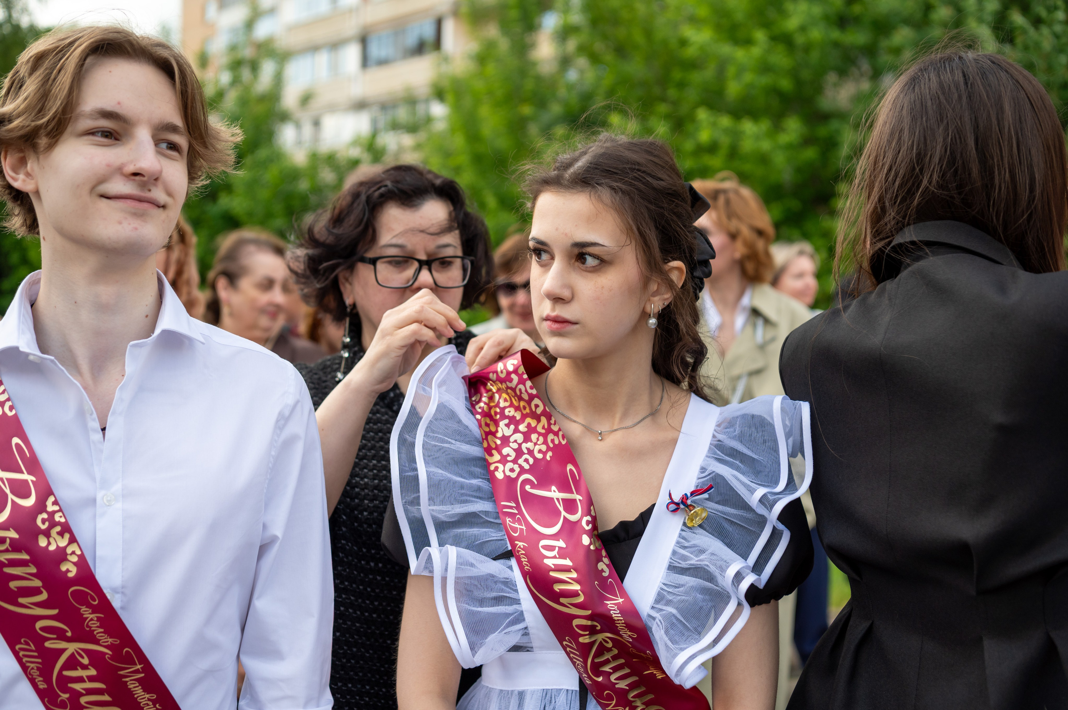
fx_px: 1334
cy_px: 355
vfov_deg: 29.8
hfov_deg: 43.6
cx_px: 534
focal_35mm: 45
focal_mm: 45
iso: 160
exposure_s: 1/800
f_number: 3.5
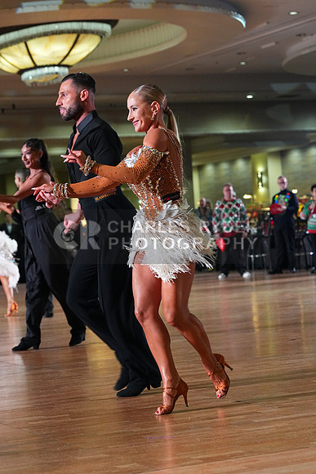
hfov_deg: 13.8
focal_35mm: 99
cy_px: 237
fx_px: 1303
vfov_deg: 20.6
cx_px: 158
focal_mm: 99
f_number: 5.6
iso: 8000
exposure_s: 1/400
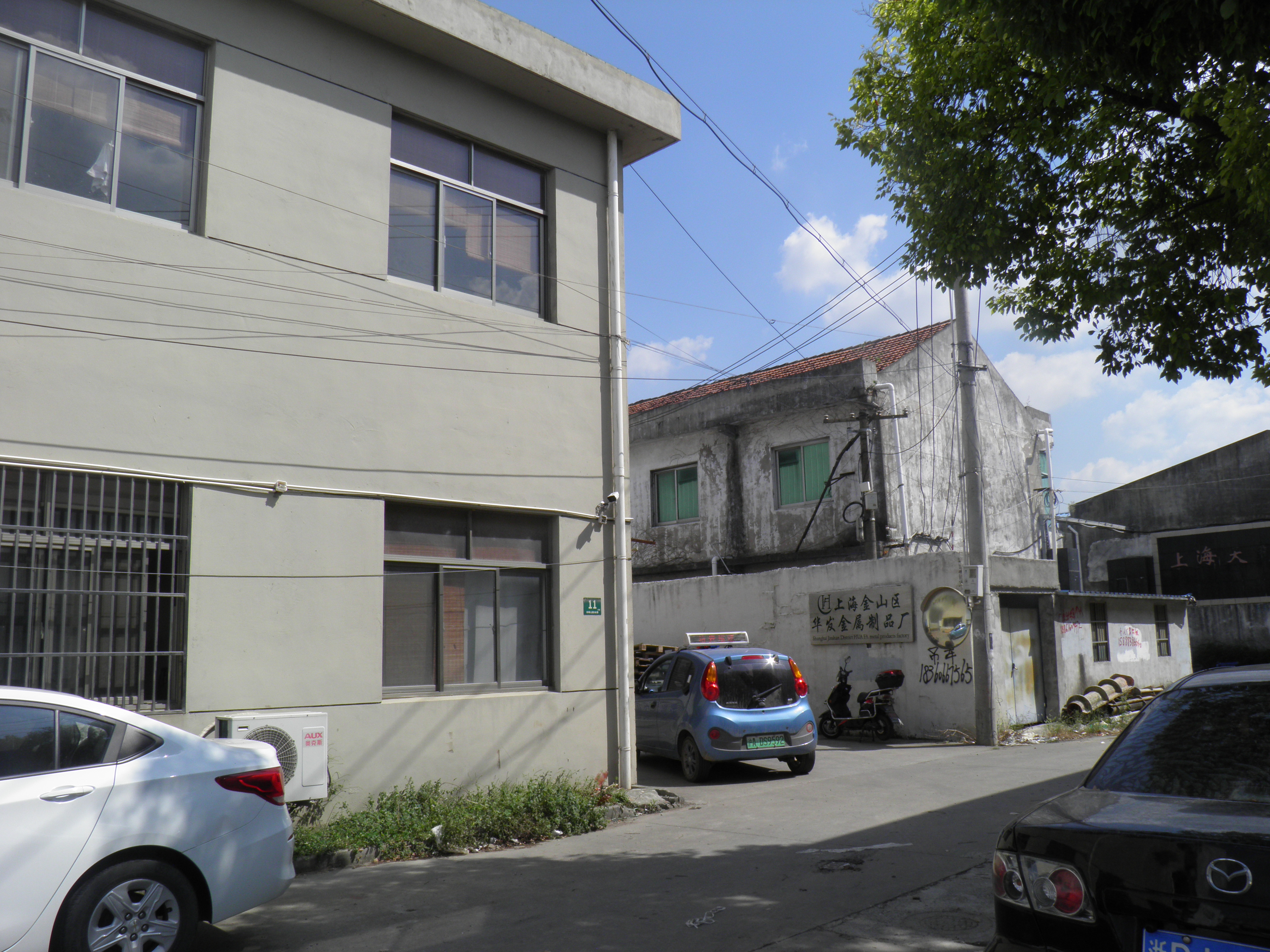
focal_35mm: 28
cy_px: 476
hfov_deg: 63.4
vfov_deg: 49.7
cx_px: 635
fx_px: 1027
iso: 50
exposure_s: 1/400
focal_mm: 4.9
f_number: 5.7
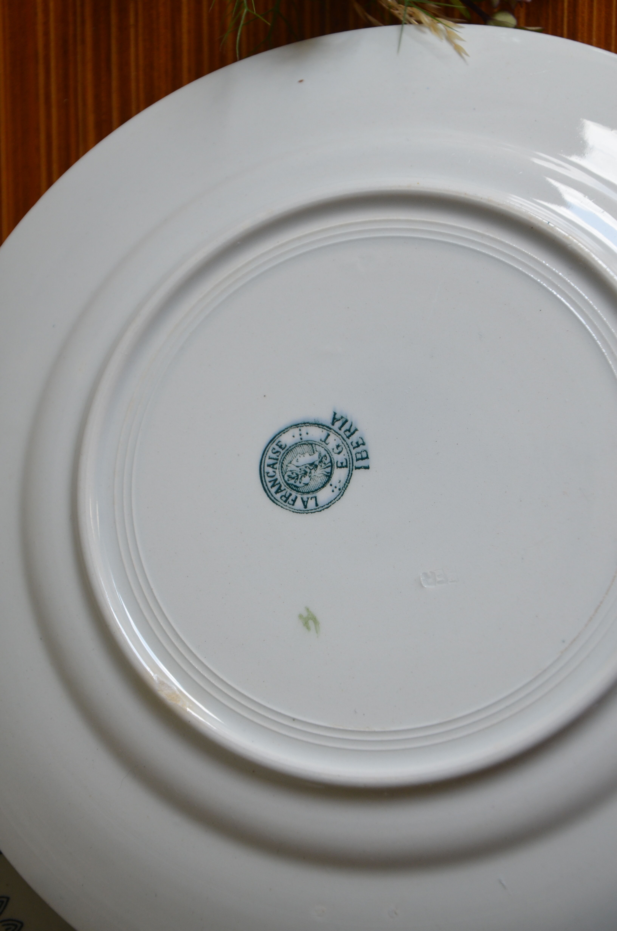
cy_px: 466
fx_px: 2402
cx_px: 308
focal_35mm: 93
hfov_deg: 14.6
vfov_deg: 22.0
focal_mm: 62
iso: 450
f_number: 5.6
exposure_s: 1/125
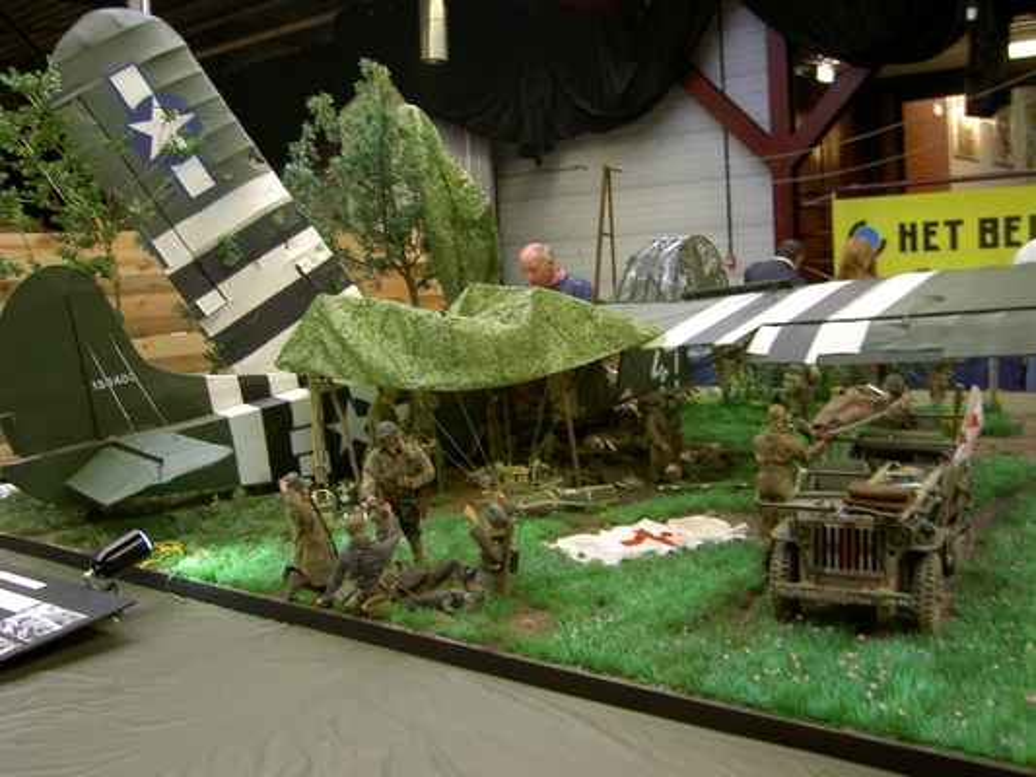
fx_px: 1018
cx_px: 518
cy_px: 388
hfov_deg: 53.9
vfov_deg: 41.8
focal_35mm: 34
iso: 50
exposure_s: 1/8
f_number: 2.8
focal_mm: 5.6
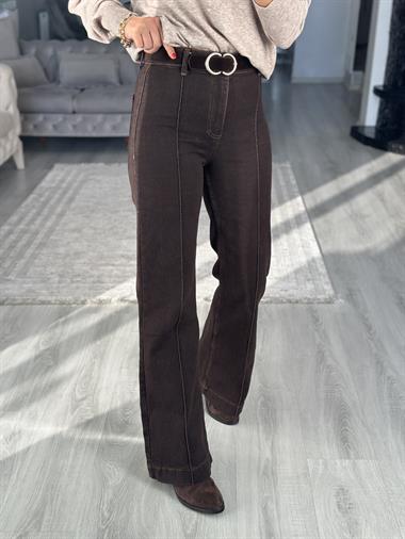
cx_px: 202
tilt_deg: -34.9
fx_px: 748
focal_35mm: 48
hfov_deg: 30.3
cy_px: 270
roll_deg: +0.2
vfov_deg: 39.6
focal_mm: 6.86
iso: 80
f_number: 1.78
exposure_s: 1/207
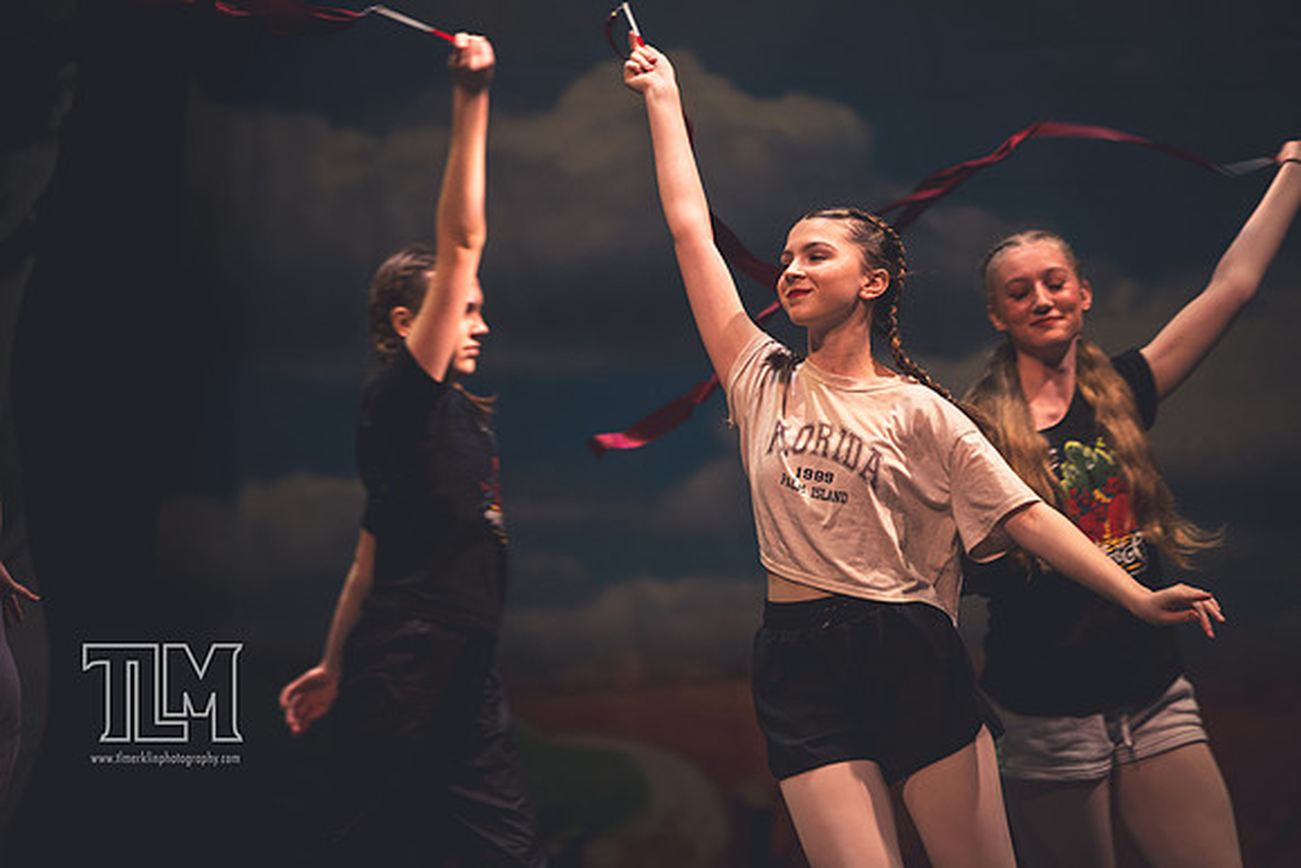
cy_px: 434
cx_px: 650
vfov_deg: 7.9
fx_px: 6325
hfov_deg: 11.7
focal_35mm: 175
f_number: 2.8
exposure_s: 1/250
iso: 1600
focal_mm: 175
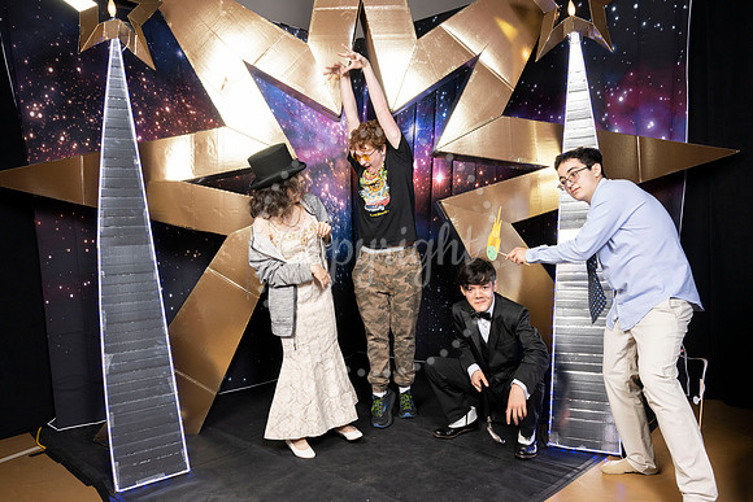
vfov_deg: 48.0
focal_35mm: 27
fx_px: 565
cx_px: 376
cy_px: 251
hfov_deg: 67.4
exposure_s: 1/160
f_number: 9
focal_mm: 27
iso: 320
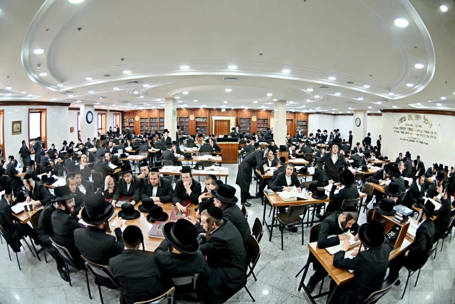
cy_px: 152
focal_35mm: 15
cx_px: 228
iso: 1000
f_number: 2.8
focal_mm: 10.5
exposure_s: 1/250
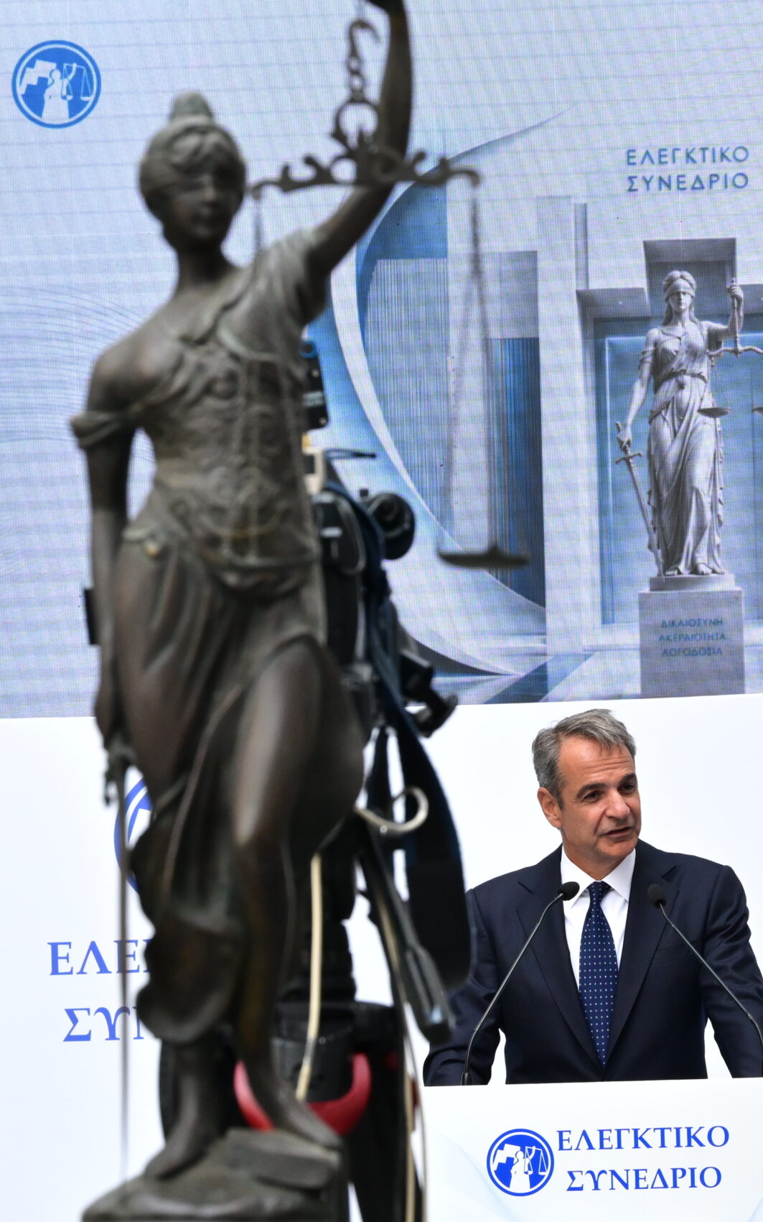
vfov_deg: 10.3
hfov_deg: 6.4
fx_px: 6788
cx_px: 884
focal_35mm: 204
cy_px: 612
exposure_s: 1/500
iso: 1600
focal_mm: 89
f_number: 8
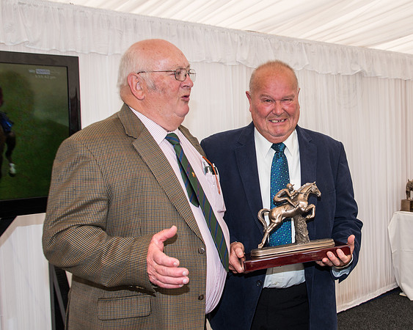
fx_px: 572
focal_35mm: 47
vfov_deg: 32.2
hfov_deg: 39.2
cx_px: 278
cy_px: 166
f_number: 5
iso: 200
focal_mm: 30
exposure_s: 1/160
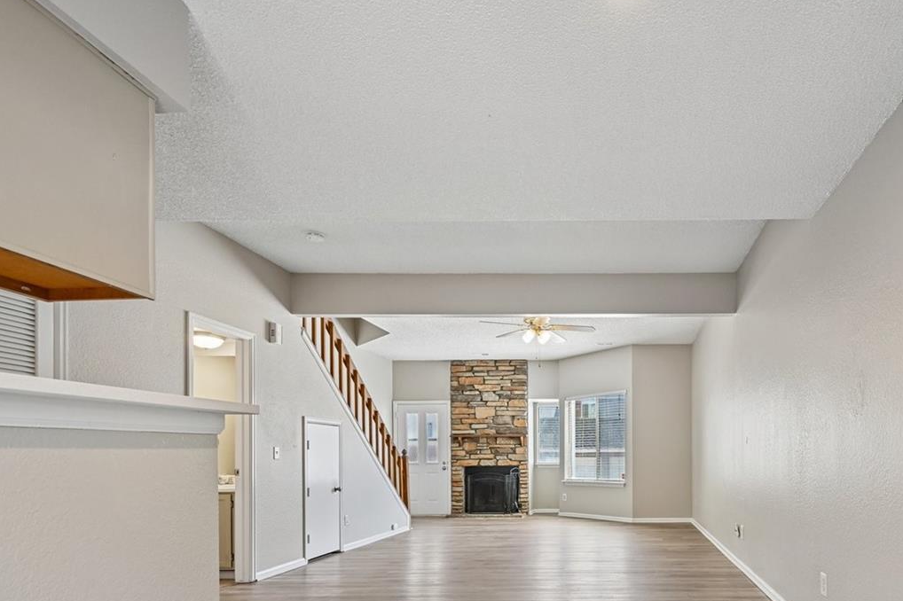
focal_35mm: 22
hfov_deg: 75.4
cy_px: 449
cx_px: 624
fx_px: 552
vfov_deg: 54.6
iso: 280
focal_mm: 14
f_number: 10
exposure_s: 1/15
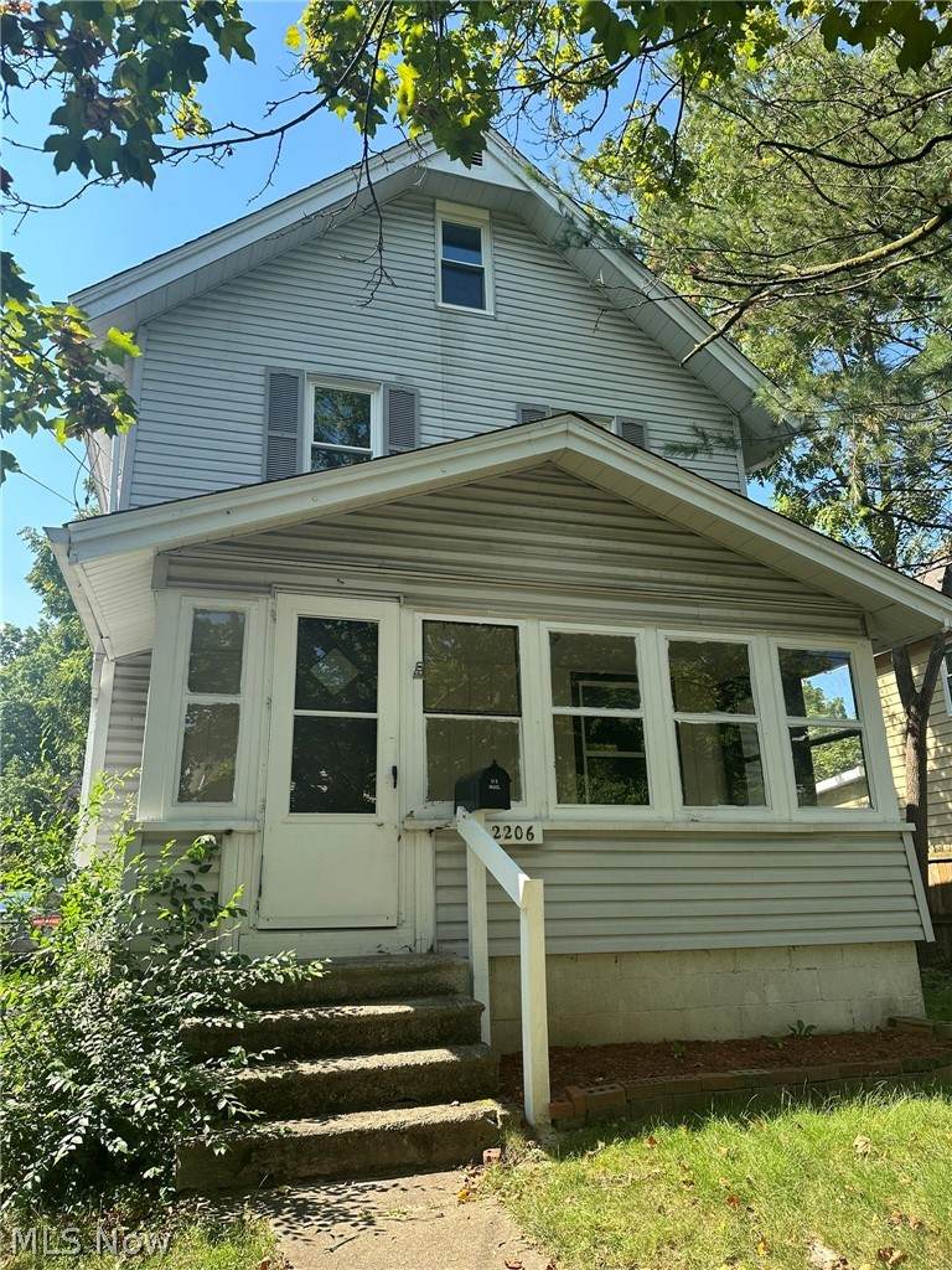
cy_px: 635
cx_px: 476
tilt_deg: +19.0
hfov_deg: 56.8
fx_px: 880
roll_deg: -0.4
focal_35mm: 24
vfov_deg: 71.6
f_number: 1.78
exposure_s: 1/1072
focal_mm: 6.86
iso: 80
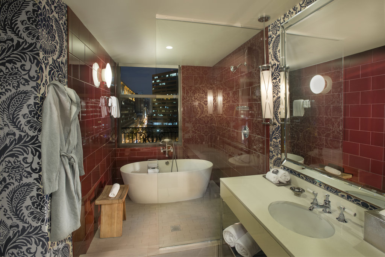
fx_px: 203
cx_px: 192
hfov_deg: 86.9
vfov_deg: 64.6
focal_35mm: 19
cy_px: 128
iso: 400
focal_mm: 19
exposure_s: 1
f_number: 11
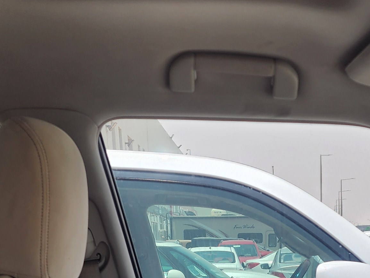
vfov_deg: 16.2
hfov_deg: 24.3
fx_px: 855
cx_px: 246
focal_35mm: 80
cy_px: 465
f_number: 1.8
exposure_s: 1/100
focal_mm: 6.4
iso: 20
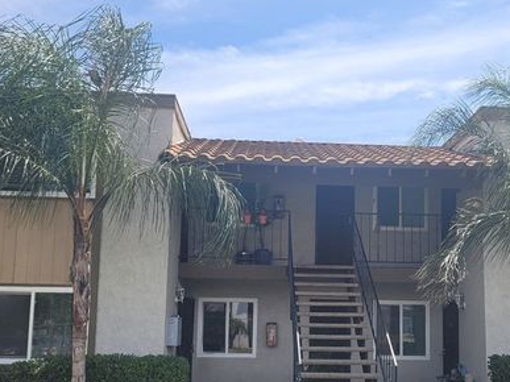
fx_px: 633
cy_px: 262
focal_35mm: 43
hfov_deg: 43.6
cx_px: 308
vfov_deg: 33.2
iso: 40
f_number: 1.8
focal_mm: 5.4
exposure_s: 1/2010
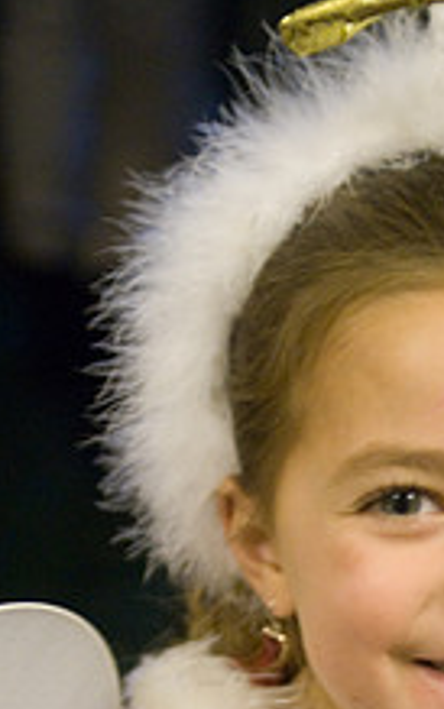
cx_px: 478
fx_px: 2922
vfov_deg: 13.6
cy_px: 722
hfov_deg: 8.6
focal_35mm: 151
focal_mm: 48
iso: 800
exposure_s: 1/30
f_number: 2.8
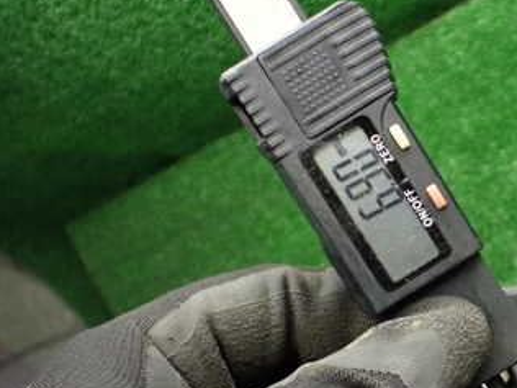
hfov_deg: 31.8
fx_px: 851
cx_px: 488
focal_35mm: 57
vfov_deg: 25.4
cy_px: 278
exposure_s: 1/125
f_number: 2.3
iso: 800
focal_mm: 5.4
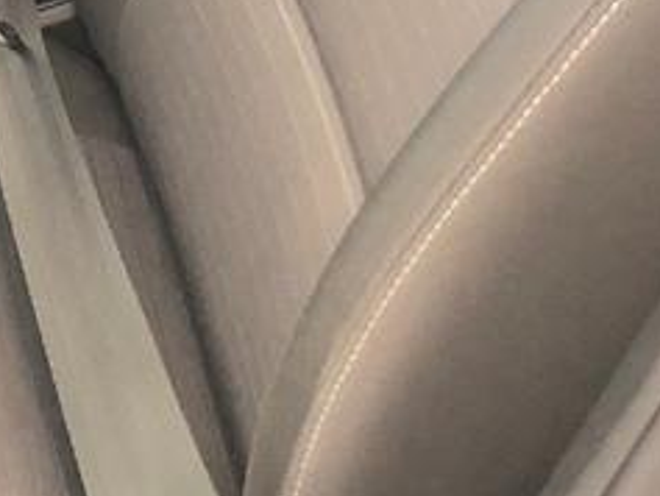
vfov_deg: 9.7
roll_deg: -5.2
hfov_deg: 11.6
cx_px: -705
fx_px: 2880
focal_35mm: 151
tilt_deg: -30.7
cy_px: -106
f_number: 1.8
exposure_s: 1/15
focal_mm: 4
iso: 80
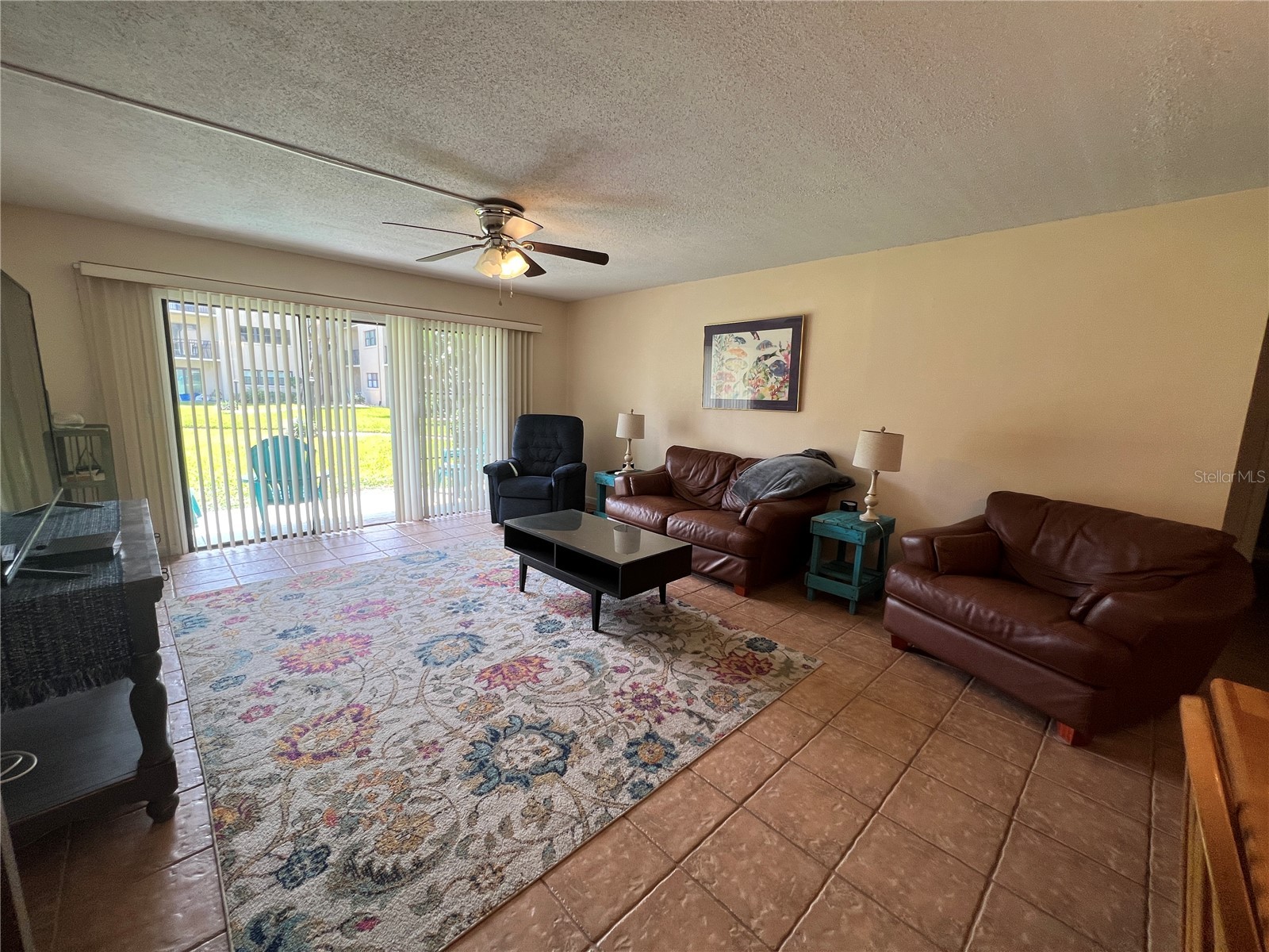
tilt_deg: -8.1
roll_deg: -0.6
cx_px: 634
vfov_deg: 89.9
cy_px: 476
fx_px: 477
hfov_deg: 106.2
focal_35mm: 13
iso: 64
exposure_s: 1/120
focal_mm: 1.57
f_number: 1.8
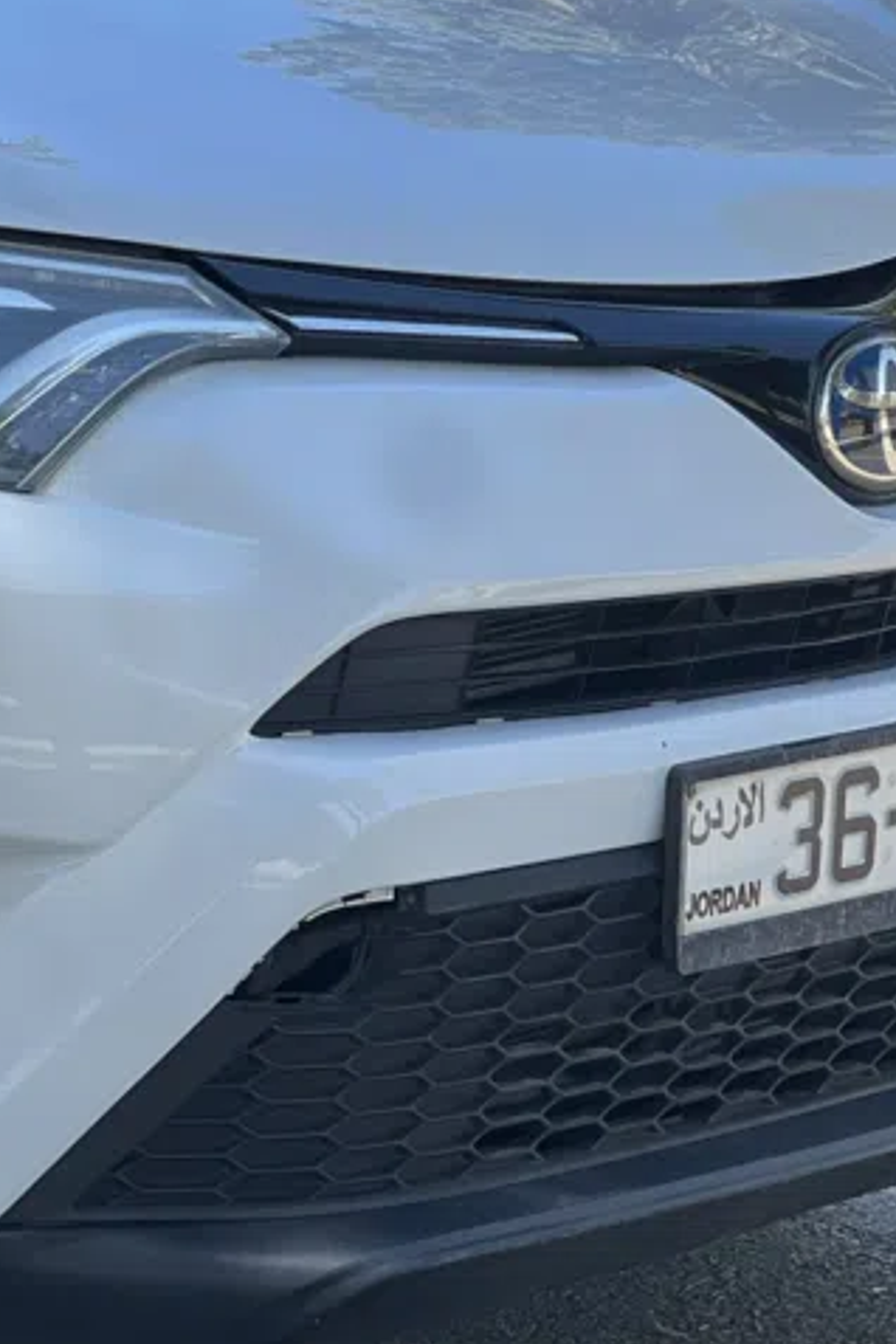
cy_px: 676
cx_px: -90
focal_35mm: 172
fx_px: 6421
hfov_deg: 7.9
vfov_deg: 11.9
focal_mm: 9
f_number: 2.8
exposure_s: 1/129
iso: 20
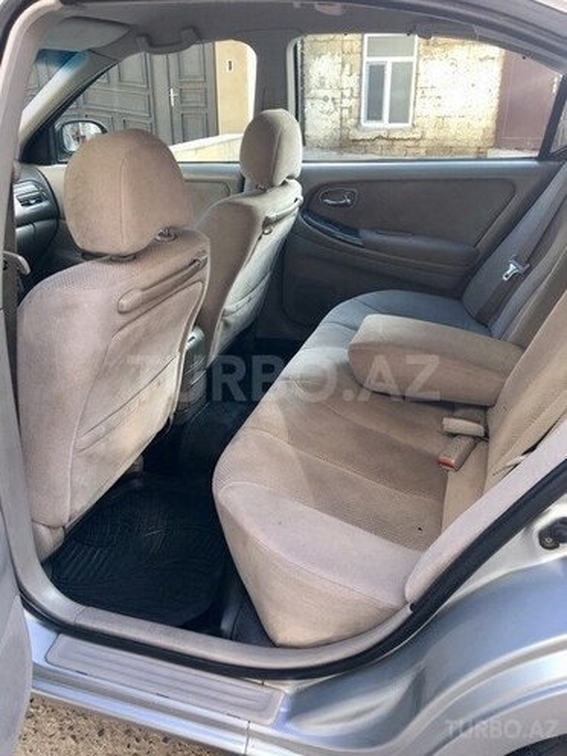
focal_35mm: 29
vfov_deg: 61.7
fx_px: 633
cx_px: 284
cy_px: 378
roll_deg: -0.3
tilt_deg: -25.0
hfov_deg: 48.2
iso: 25
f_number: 2.2
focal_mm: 4.15
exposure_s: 1/50
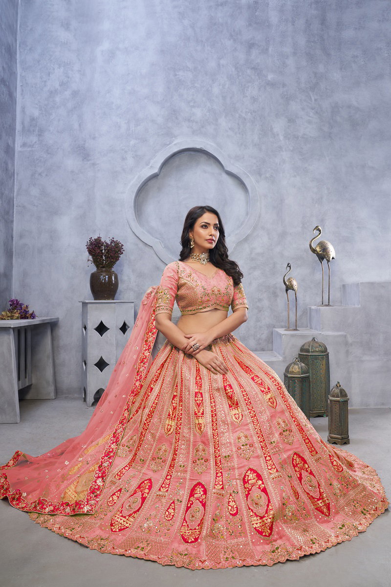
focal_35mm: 26
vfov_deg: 69.4
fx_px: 424
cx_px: 196
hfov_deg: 49.6
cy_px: 294
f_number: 5
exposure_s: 1/160
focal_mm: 26
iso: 640
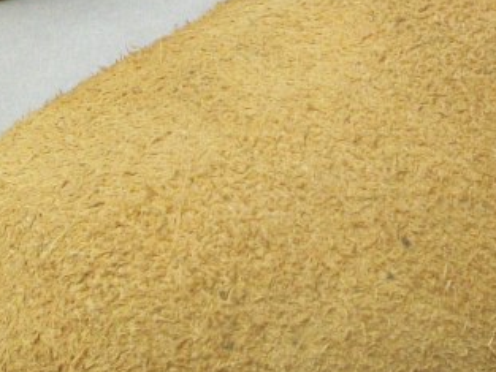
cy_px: -117
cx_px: 293
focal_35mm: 143
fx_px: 2050
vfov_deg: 10.2
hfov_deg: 13.8
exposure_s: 1/30
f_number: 3.1
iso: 115
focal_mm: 6.3
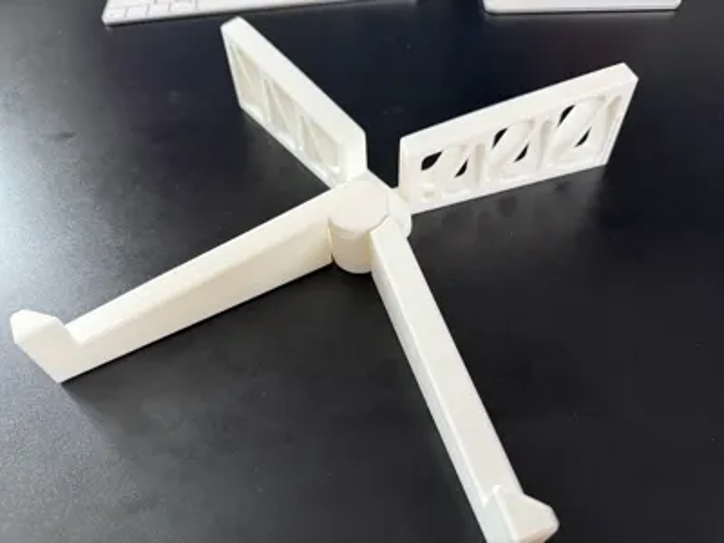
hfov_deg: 71.6
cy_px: 272
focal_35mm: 24
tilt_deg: -52.2
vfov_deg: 56.8
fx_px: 502
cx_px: 362
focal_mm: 6.76
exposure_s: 1/60
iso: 320
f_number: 1.78
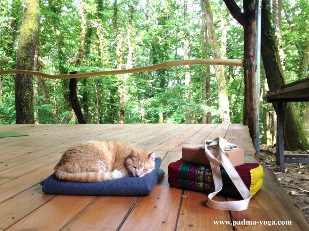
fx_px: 303
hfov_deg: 54.0
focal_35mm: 34
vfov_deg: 41.8
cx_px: 158
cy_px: 114
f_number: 2.4
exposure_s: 1/24
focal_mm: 4.12
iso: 50
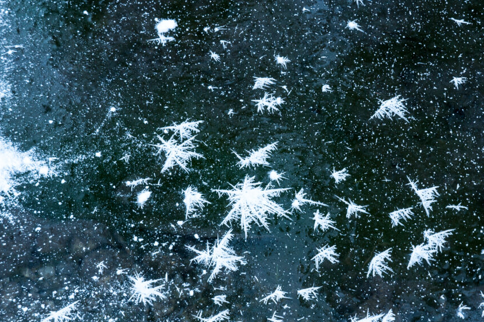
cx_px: 288
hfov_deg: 22.6
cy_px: 142
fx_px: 1209
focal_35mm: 90
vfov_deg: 15.2
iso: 800
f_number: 6.7
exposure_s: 1/60
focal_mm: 50
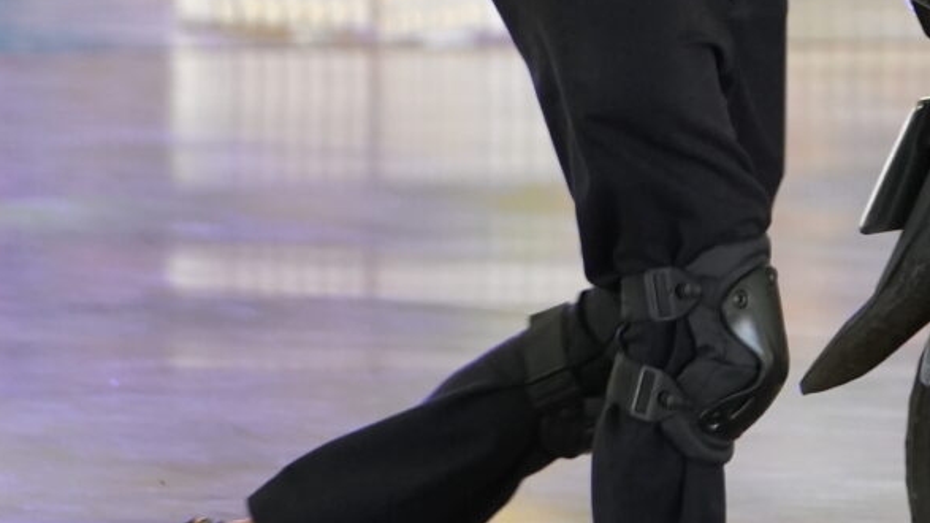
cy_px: -481
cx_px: 1513
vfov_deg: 1.8
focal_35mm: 685
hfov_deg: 3.1
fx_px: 16890
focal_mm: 150
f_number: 3.5
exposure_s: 1/320
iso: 2000
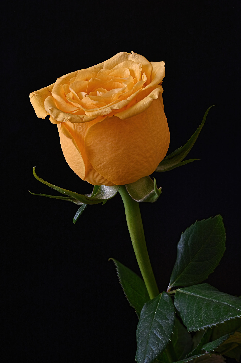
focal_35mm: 165
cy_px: 182
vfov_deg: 12.5
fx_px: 1659
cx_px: 120
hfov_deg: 8.3
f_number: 16
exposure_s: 6
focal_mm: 165
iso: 800
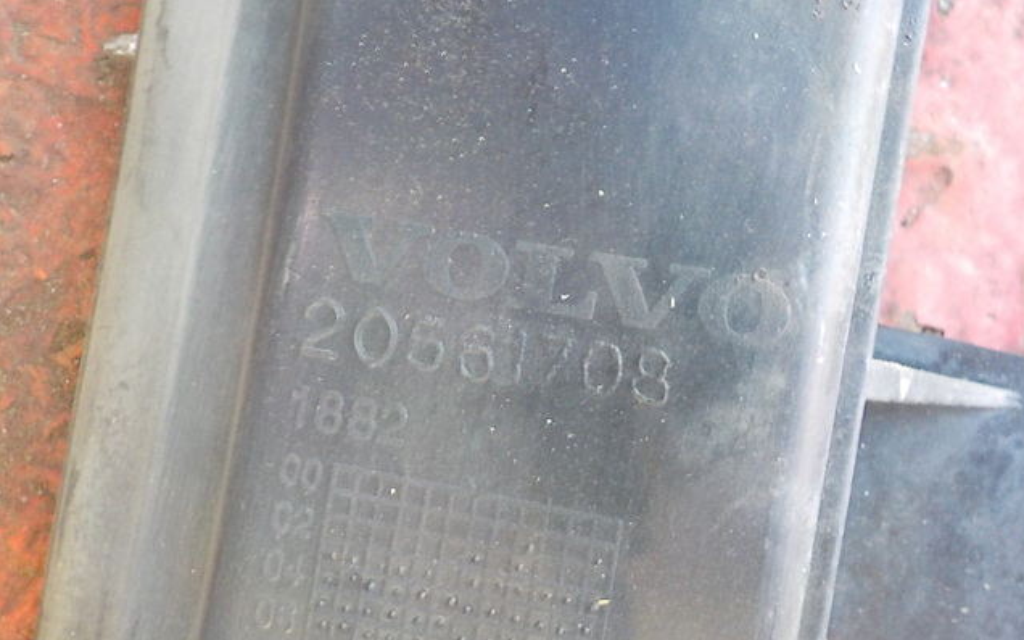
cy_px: 319
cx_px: 514
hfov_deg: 59.7
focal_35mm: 32
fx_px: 893
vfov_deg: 39.4
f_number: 3.3
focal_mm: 4.1
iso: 400
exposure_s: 1/20
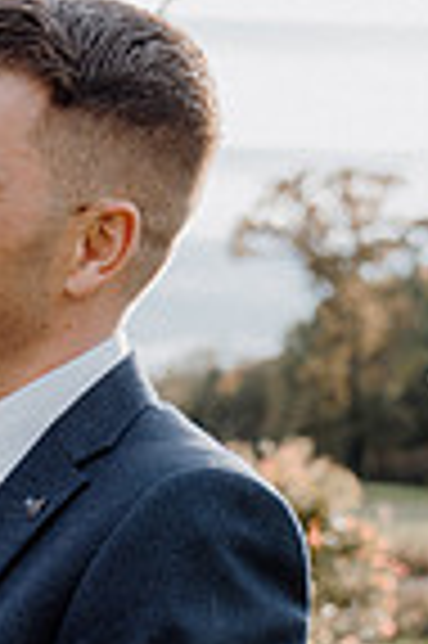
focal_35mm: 107
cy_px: 838
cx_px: -234
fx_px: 1913
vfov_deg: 17.9
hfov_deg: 12.1
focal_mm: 34
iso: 125
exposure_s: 1/250
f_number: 3.5
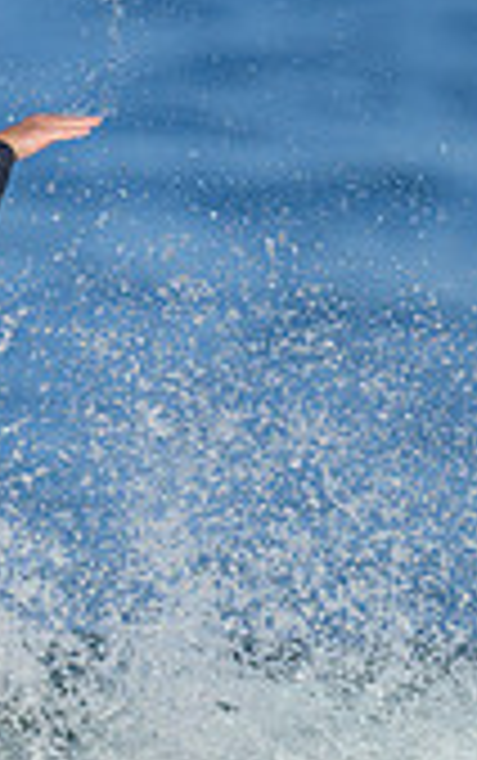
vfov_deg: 0.7
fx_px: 59834
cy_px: 827
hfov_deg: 0.5
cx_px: -529
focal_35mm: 2884
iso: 280
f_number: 6.3
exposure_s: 1/2000
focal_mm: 800
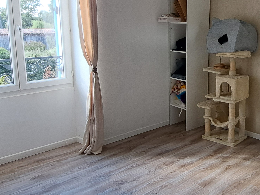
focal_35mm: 35
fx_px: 263
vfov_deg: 40.4
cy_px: 73
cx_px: 219
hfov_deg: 48.6
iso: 50
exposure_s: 1/50
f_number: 2.2
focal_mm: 1.74
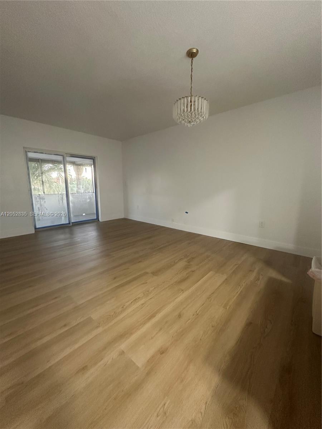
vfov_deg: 102.1
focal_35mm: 14
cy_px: 214
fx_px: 174
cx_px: 161
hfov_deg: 85.7
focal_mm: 2.22
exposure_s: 1/60
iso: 640
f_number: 2.2
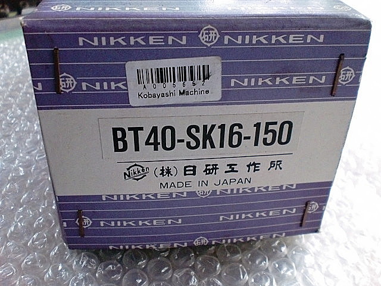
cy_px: 143
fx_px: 385
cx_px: 190
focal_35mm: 35
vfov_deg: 40.7
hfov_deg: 52.6
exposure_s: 1/60
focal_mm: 6.3
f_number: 3.1
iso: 640
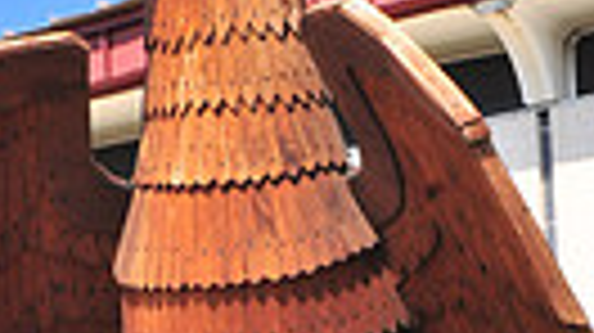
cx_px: 351
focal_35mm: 124
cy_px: 560
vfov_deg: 9.4
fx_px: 1951
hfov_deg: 17.3
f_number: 22
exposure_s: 1/100
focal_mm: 18
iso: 280
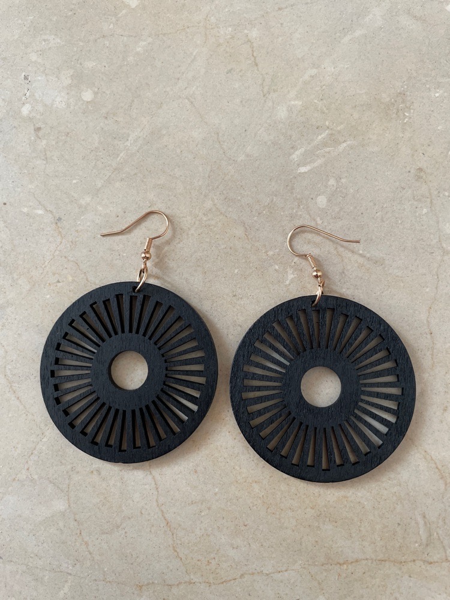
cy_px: 300
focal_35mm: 26
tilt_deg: -80.4
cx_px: 225
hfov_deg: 53.1
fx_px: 451
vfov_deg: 67.3
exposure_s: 1/60
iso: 200
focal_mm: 4.2
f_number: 1.6
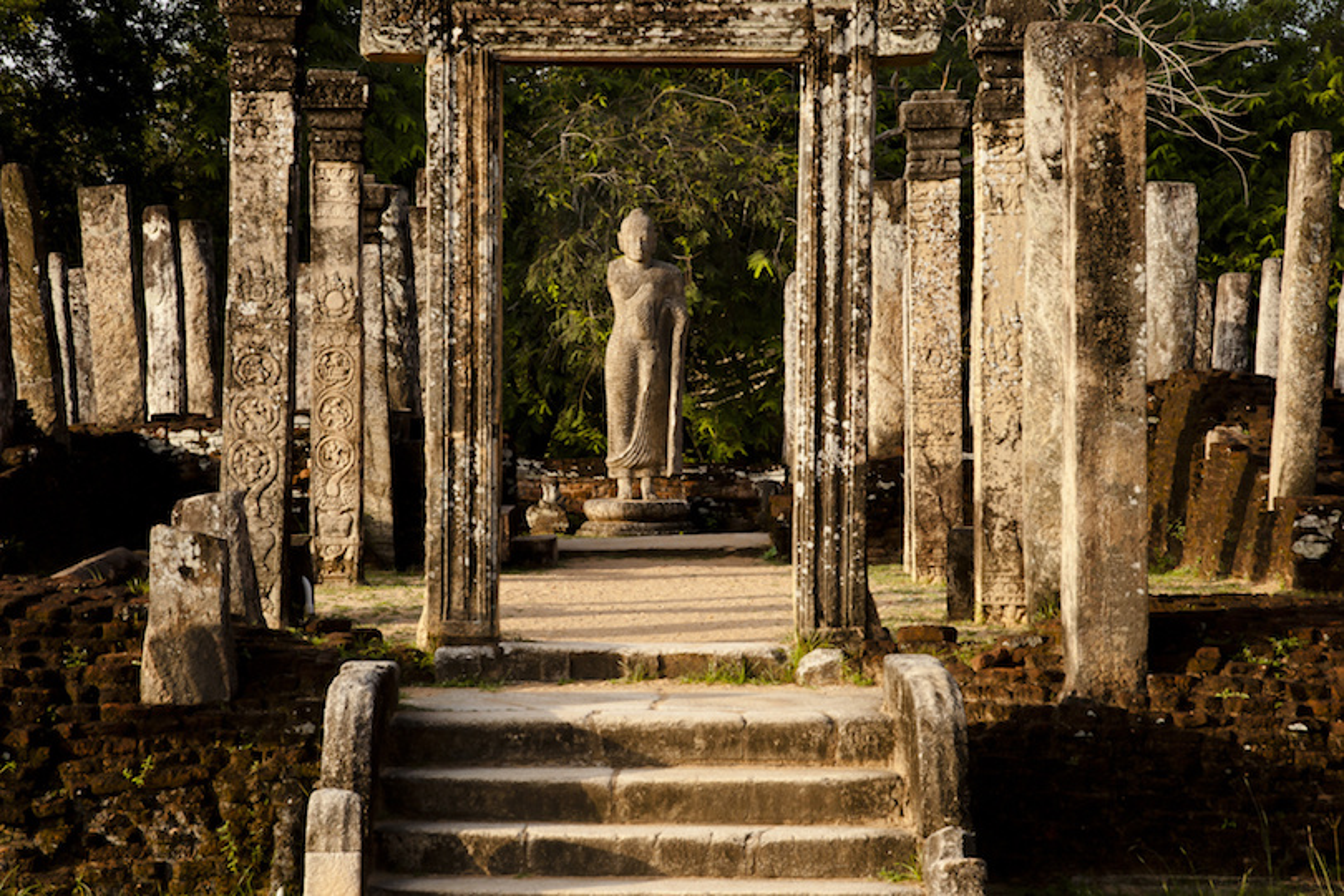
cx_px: 672
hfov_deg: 26.0
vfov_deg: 17.5
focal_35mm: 78
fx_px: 2912
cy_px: 448
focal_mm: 52
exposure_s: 1/200
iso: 220
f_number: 10
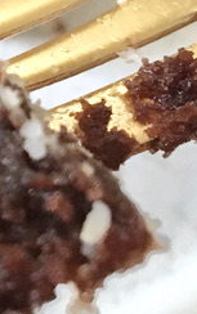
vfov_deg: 15.9
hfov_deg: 9.7
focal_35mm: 129
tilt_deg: -56.3
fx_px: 1106
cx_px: -145
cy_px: 14
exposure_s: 1/15
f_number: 2.2
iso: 320
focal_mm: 4.15
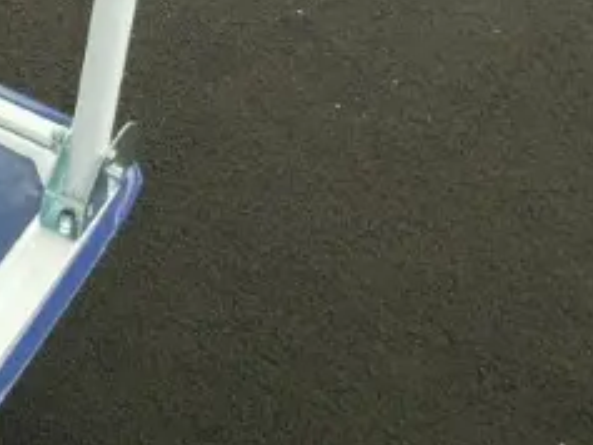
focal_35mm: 121
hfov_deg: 14.7
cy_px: 98
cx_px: -385
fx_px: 2074
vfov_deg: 12.2
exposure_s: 1/125
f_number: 3.5
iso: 200
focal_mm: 5
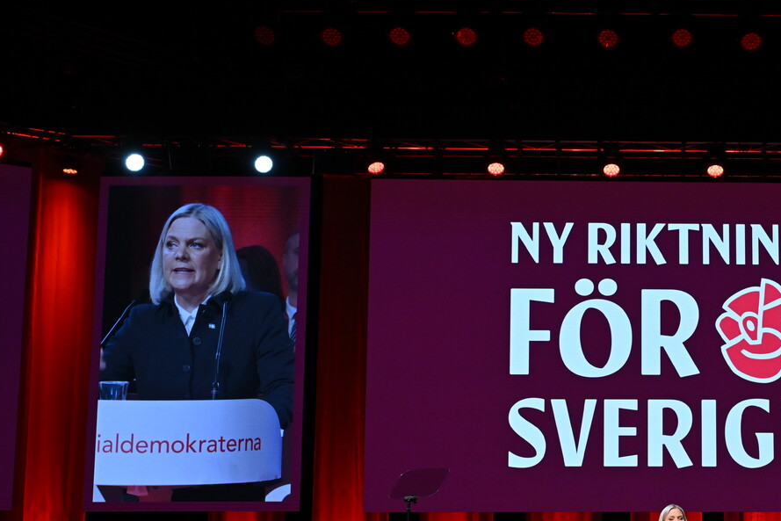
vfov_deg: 21.3
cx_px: 668
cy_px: 413
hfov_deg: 30.8
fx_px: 1367
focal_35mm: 63
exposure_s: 1/160
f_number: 7.1
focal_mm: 35
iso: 2000
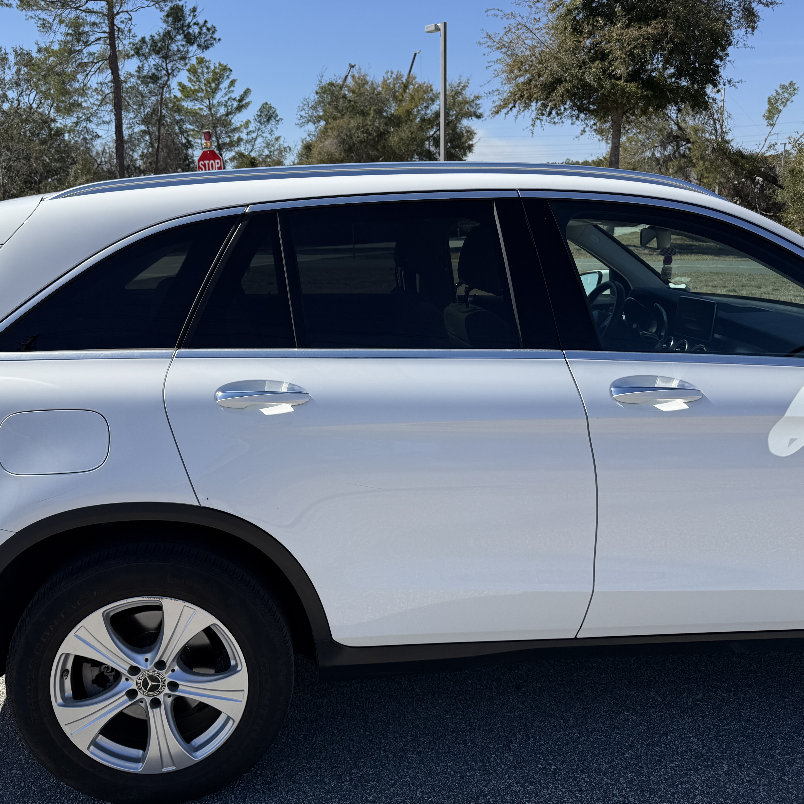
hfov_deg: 55.2
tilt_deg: -12.6
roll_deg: +2.0
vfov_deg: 55.6
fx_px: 762
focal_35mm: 29
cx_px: 324
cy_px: 393
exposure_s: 1/4167
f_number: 1.78
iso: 80
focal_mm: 6.76
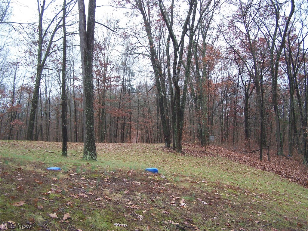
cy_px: 116
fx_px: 338
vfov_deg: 37.7
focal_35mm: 38
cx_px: 154
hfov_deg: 49.0
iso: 140
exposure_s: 1/125
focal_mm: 6.3
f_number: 2.8
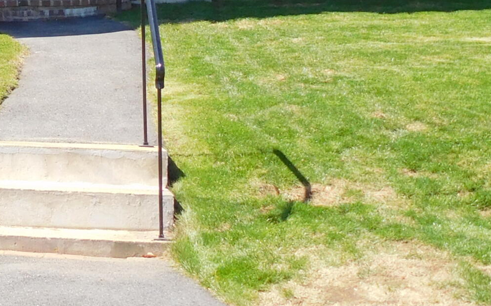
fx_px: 1499
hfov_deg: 16.9
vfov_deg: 11.4
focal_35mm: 112
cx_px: -243
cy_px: -78
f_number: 3.8
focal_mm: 6.2
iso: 125
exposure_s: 1/500
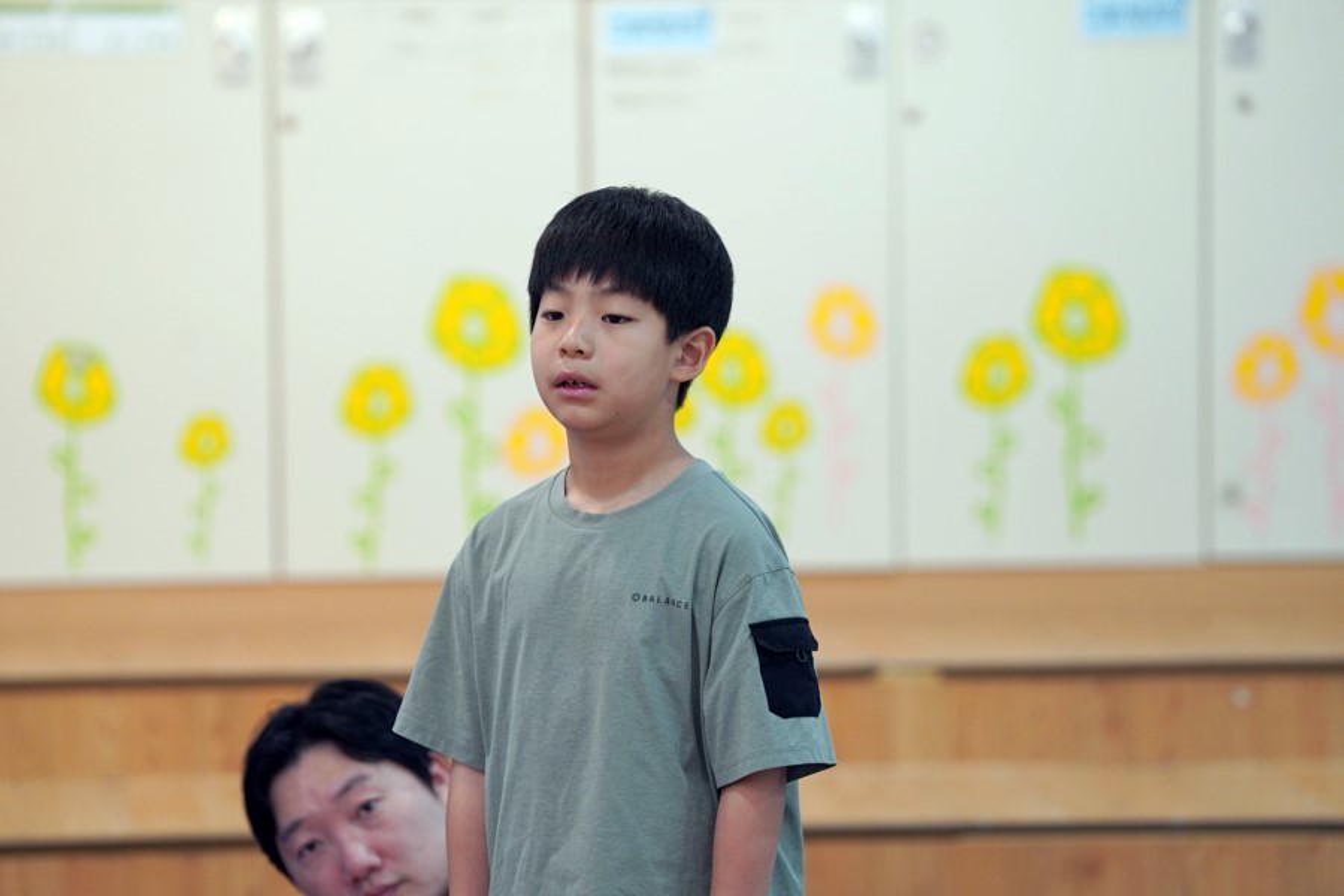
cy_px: 448
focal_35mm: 200
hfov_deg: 10.3
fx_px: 7466
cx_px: 672
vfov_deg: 6.9
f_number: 4
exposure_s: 1/250
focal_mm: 200
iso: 1600
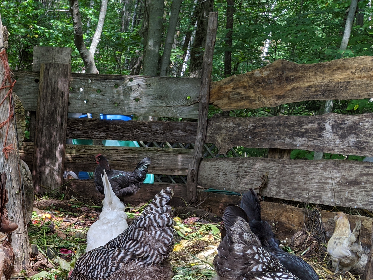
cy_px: 273
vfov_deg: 26.2
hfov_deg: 34.4
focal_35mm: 53
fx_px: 571
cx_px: 47
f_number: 1.8
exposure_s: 1/331
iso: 53
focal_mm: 4.44
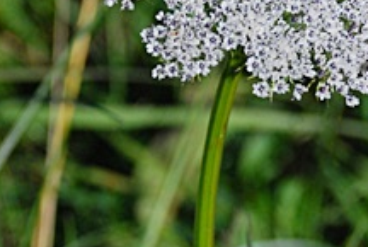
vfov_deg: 4.0
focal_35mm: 344
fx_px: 3524
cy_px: 15
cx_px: 315
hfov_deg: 6.0
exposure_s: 1/2000
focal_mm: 62
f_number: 5.6
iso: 400
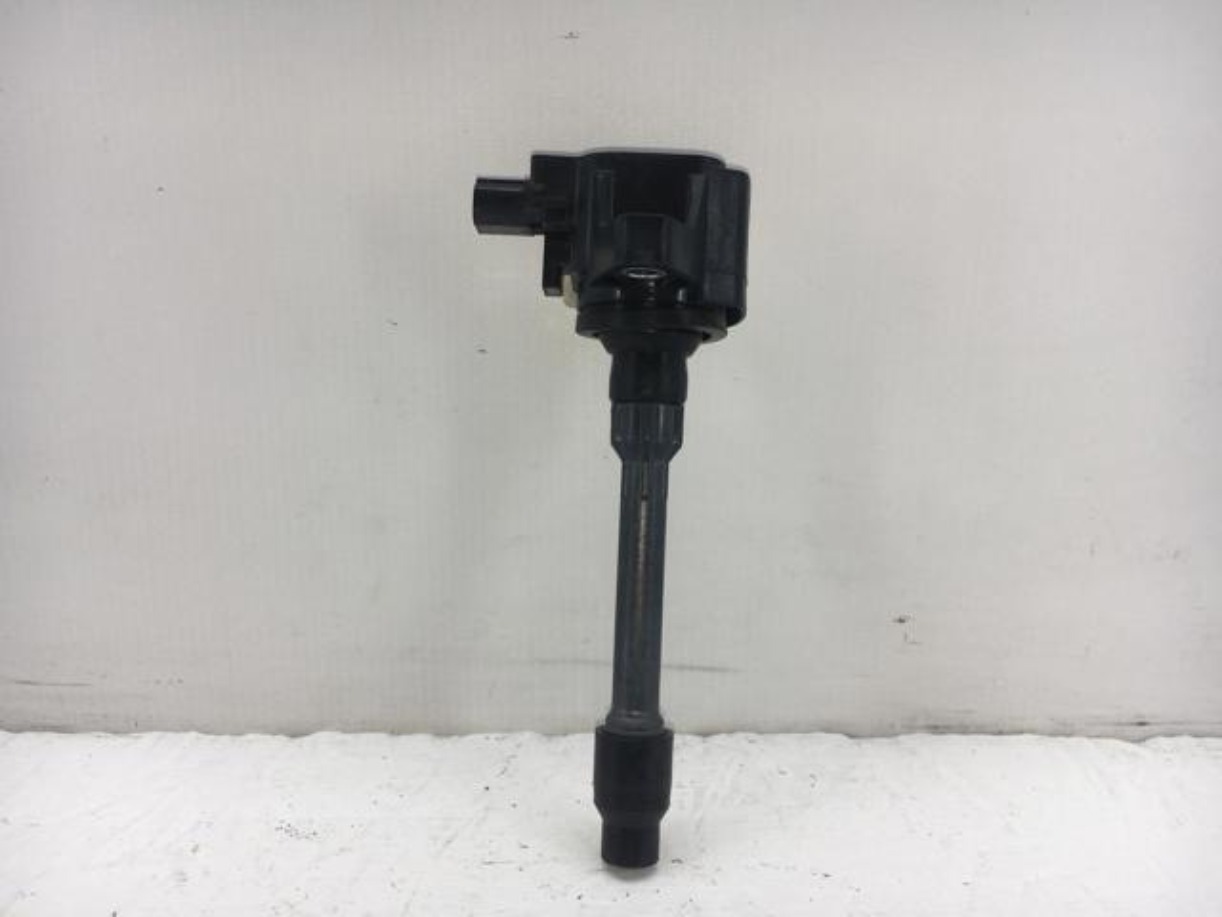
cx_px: 611
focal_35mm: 29
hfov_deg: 61.7
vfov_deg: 48.2
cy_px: 458
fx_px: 1024
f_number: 2.2
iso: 25
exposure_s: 1/418
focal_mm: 4.15
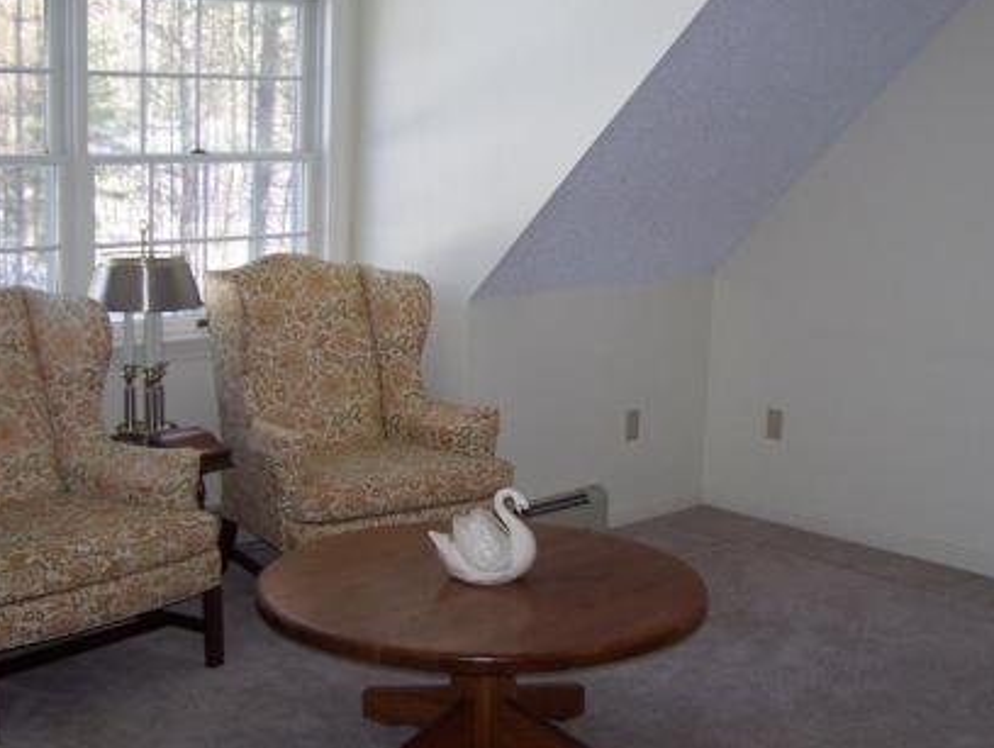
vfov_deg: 27.1
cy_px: 363
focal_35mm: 54
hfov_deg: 35.3
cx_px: 638
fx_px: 1552
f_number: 2.8
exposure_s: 1/60
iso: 80
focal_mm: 6.3
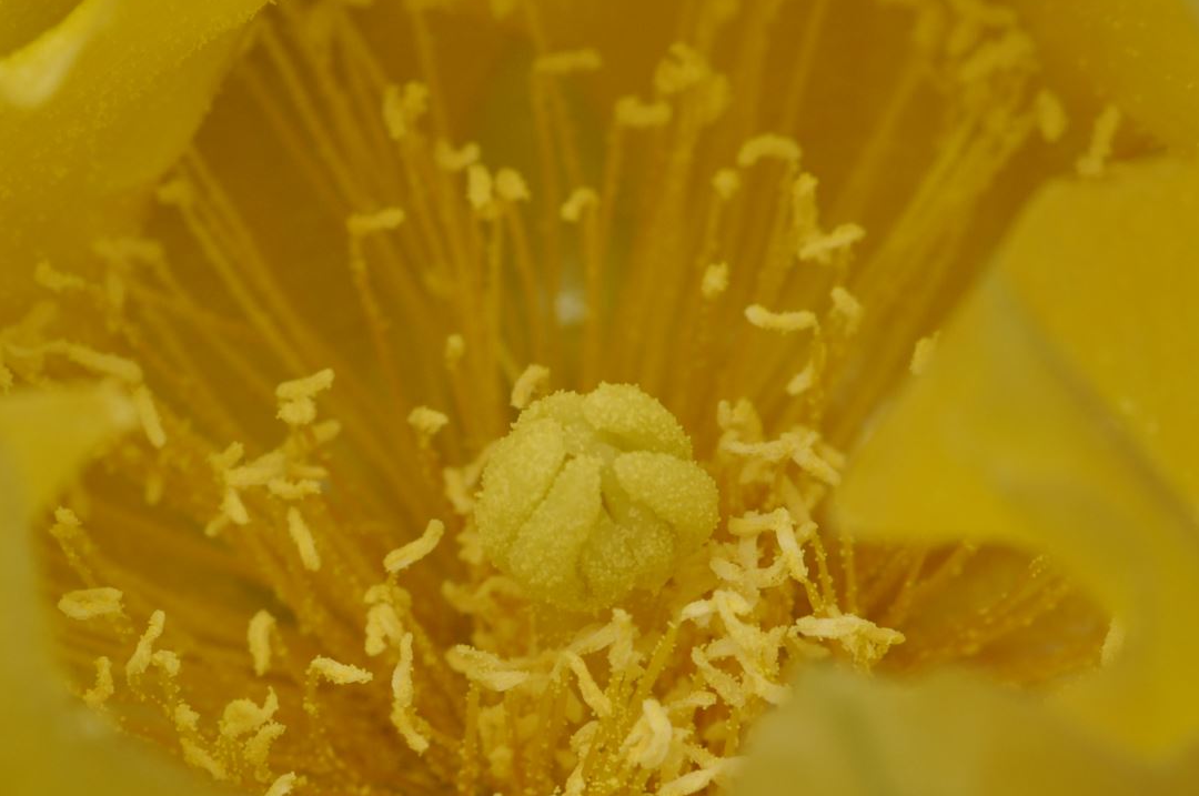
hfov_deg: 6.7
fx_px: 10310
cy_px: 487
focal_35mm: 310
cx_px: 644
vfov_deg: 4.4
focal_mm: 105
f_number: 8
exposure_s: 1/200
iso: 200
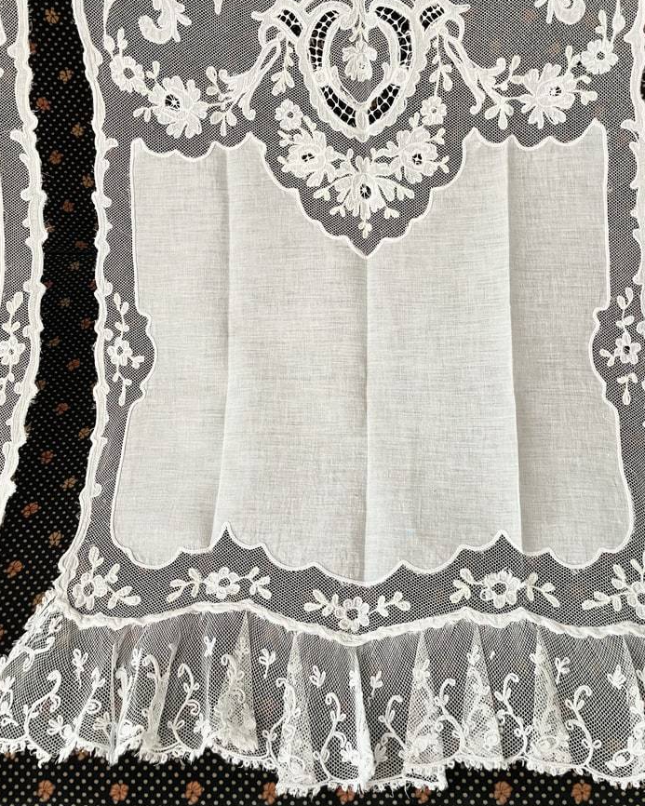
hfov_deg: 48.5
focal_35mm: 30
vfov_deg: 58.4
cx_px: 347
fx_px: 716
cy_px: 336
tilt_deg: -53.7
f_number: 1.6
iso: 200
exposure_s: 1/60
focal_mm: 4.2
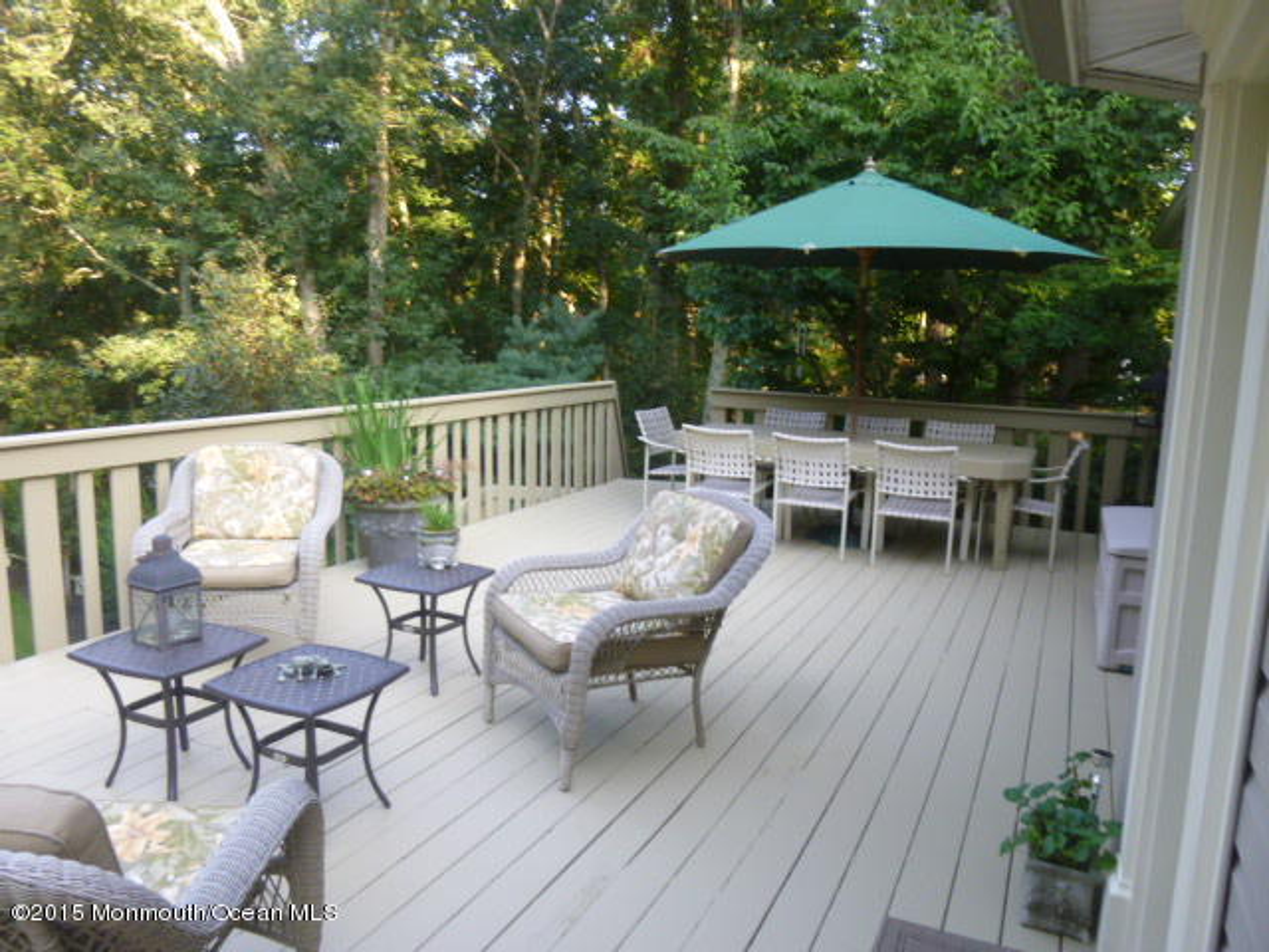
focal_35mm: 25
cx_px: 634
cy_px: 476
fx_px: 916
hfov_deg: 69.4
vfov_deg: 54.9
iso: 125
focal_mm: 4.5
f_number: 3.1
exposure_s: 1/60
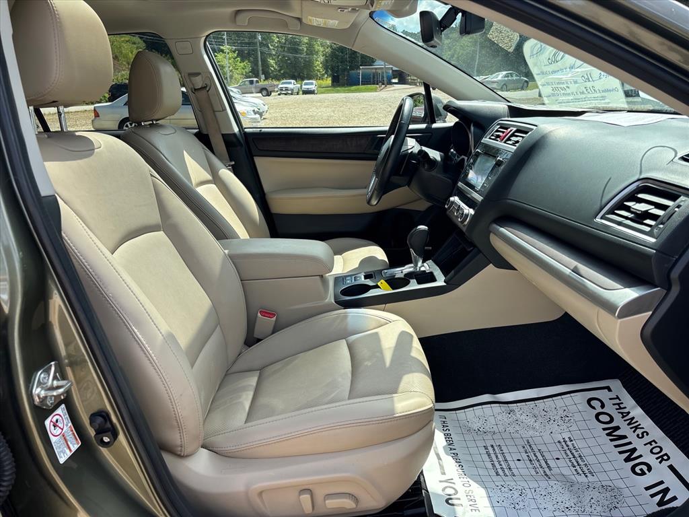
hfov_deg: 67.3
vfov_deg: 53.1
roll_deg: -0.2
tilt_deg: -16.0
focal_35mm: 26
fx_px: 518
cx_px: 344
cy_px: 258
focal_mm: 5.96
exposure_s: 1/844
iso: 50
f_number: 1.6
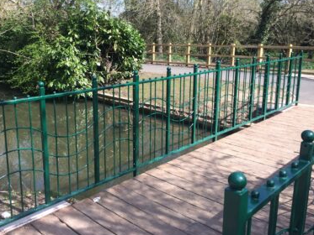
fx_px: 318
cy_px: 105
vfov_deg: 40.7
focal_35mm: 35
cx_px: 127
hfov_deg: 52.3
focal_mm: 4.15
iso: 32
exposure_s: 1/820
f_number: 2.2
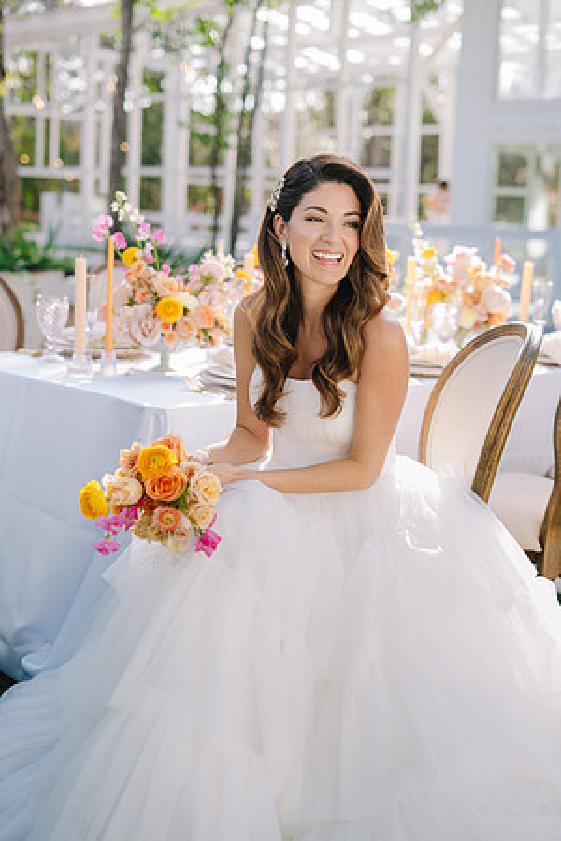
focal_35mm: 50
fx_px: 1169
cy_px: 420
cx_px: 280
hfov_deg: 27.0
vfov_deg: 39.6
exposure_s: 1/200
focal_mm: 50
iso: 50
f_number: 2.5
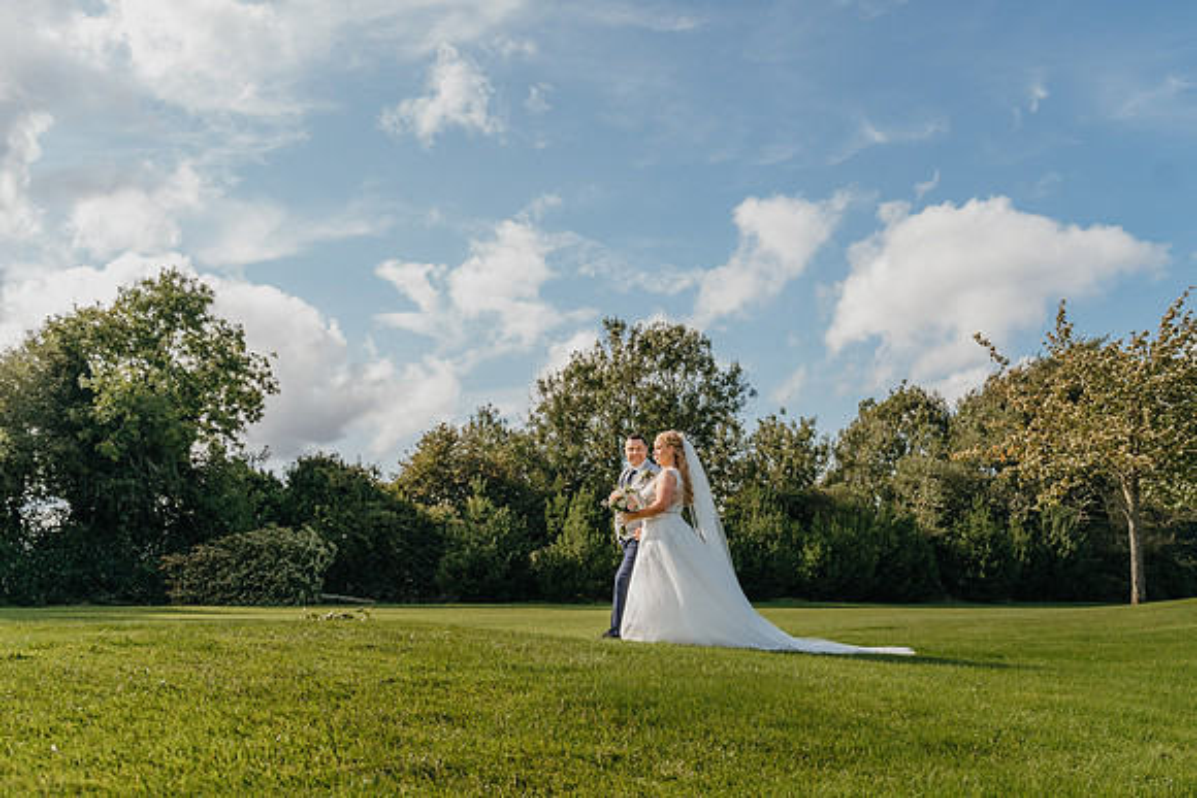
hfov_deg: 57.2
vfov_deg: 40.2
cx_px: 701
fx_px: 1090
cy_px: 448
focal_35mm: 33
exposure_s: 1/1000
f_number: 4.5
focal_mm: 28
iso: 320
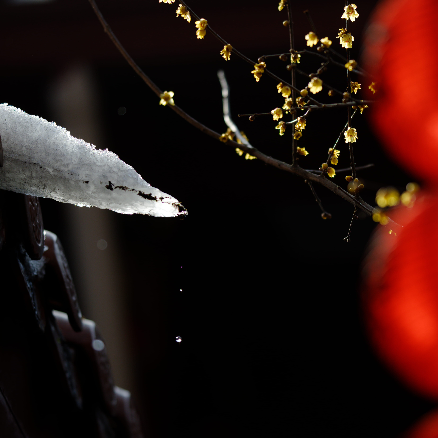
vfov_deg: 6.8
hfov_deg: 6.8
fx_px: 3703
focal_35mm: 259
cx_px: 286
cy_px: 219
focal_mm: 135
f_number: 1.8
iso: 100
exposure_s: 1/5000
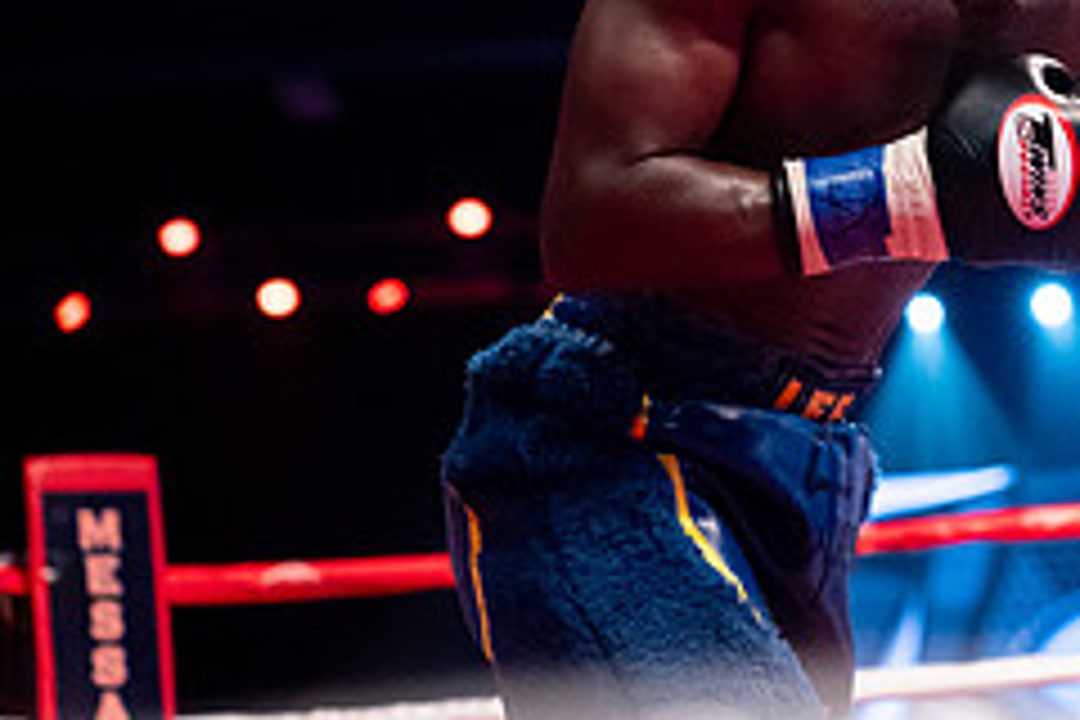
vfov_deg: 11.2
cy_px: -7
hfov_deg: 16.4
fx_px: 3630
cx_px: 1228
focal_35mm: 121
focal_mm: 50
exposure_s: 1/1000
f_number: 2.5
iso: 4000
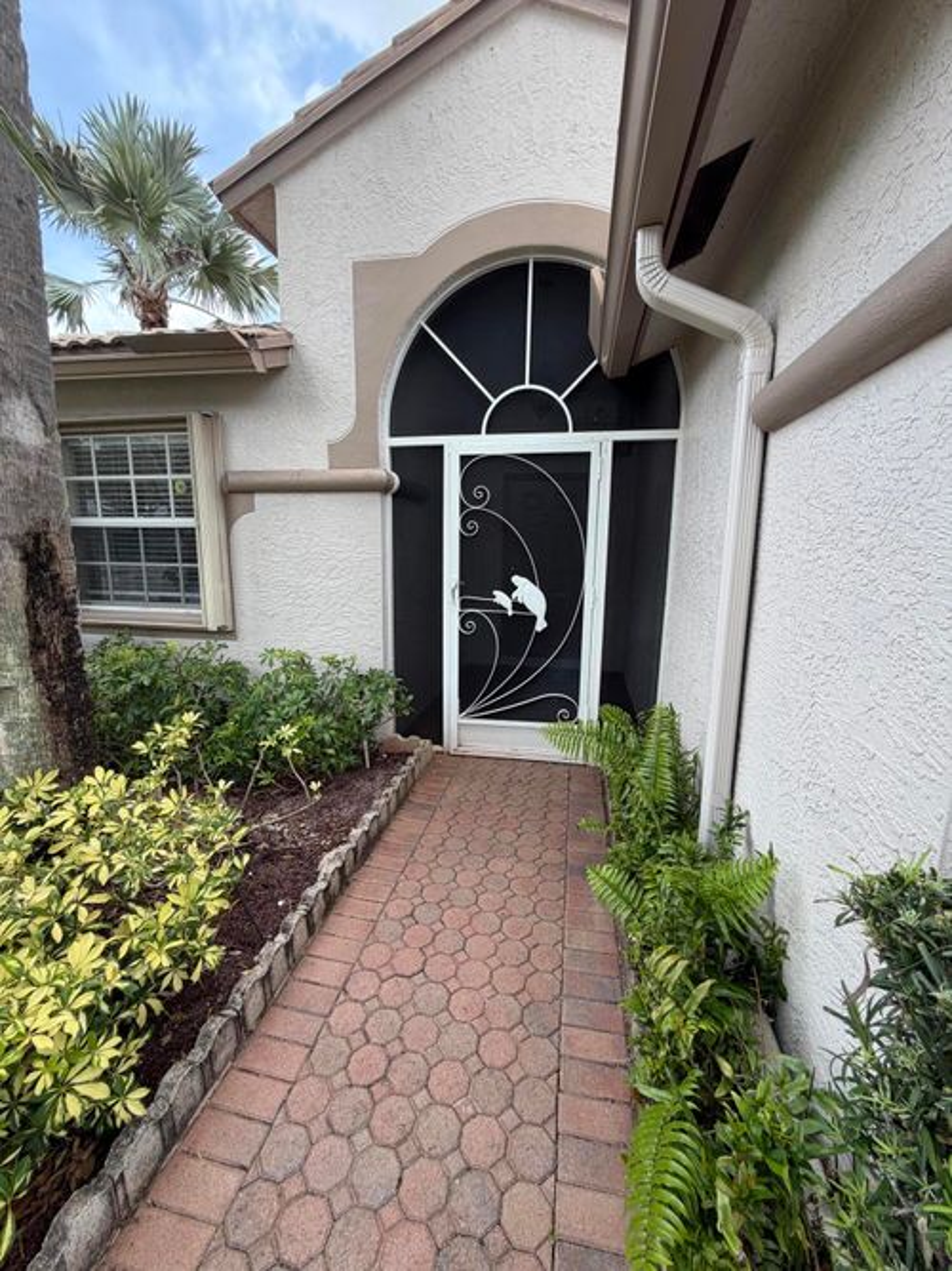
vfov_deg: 102.1
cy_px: 636
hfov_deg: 85.7
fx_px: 514
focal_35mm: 14
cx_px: 476
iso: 50
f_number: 2.2
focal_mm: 2.22
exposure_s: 1/374
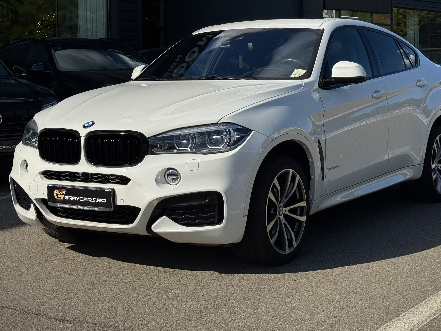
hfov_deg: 27.8
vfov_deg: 20.9
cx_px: 228
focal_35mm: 70
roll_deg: +1.0
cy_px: 92
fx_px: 892
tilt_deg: -2.5
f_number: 1.78
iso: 64
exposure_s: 1/9009
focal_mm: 6.76
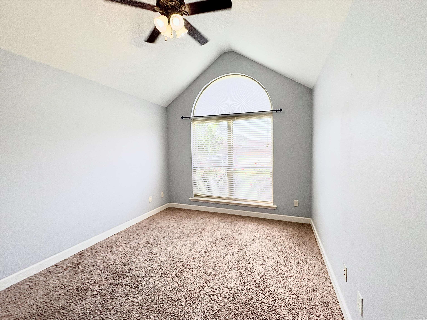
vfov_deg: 85.7
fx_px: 173
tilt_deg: -1.5
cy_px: 160
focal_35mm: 14
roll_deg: -0.6
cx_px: 214
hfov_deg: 102.1
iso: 40
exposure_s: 1/148
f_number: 2.2
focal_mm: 2.22
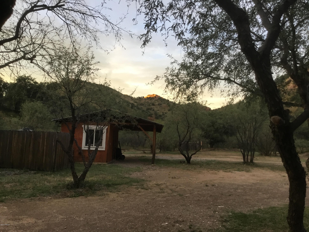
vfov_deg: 45.4
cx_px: 154
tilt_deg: +6.2
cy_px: 116
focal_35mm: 31
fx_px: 277
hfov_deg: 58.4
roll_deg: -2.3
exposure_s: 1/40
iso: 25
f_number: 2.4
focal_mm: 3.3
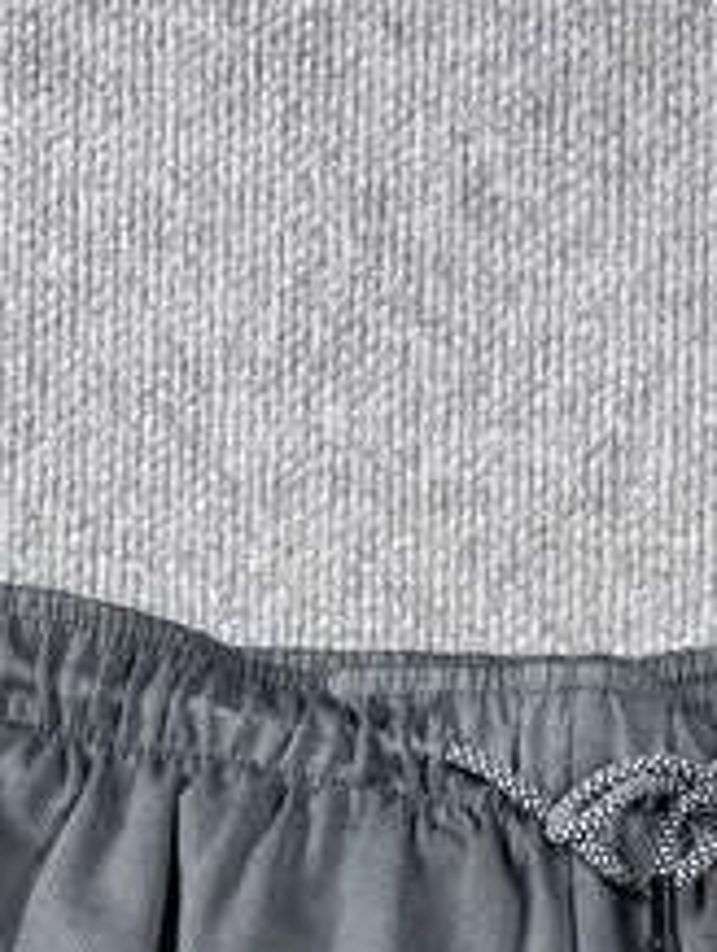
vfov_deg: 14.7
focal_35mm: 110
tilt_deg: -59.0
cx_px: 586
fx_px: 3032
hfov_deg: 13.4
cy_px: 1895
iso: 64
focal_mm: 6.76
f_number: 1.78
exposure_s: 1/213
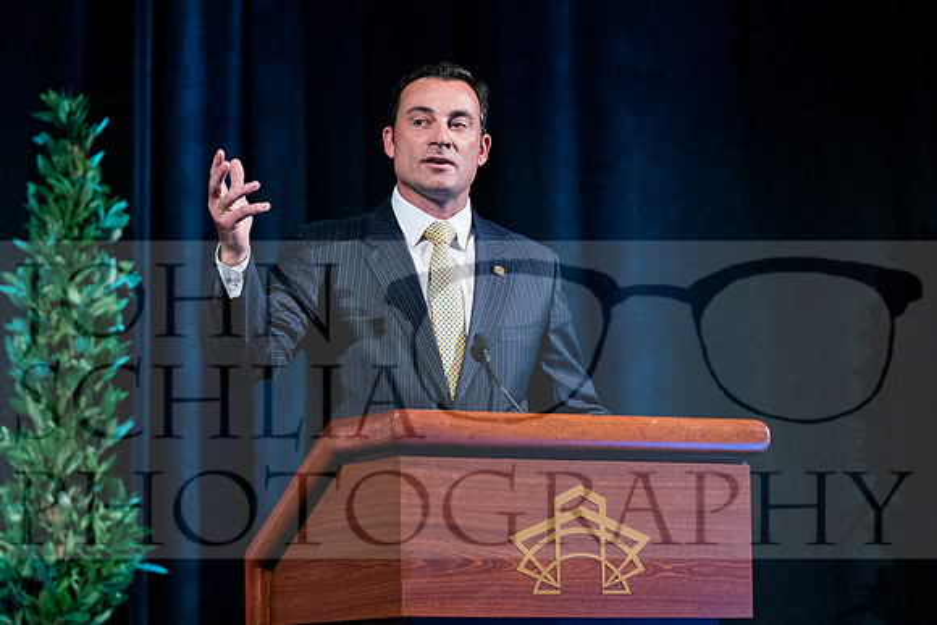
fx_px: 4217
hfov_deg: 12.7
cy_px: 312
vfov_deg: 8.5
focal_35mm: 162
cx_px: 468
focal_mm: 108
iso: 6400
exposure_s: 1/200
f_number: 3.5
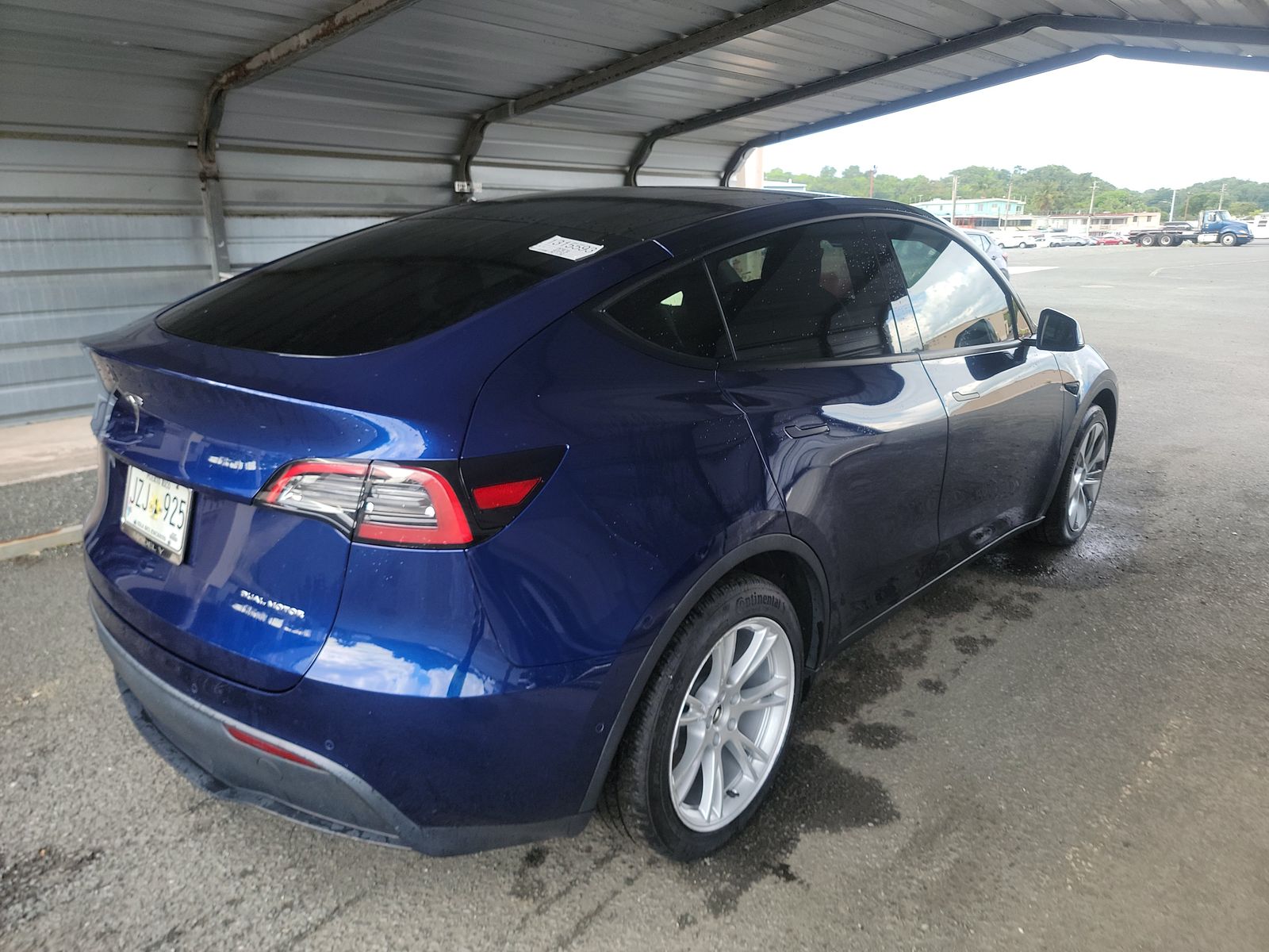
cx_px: 634
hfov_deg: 71.6
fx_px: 880
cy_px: 476
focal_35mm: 24
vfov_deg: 56.8
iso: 71
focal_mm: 6.7
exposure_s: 1/119
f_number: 1.8
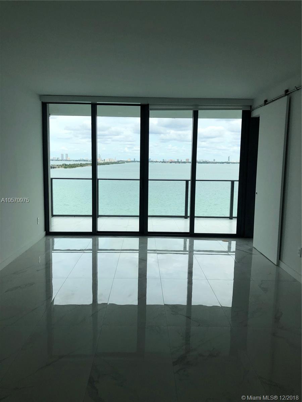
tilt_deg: -6.1
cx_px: 151
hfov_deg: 49.7
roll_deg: -0.2
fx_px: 326
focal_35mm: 28
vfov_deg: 63.4
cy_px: 201
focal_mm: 4
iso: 20
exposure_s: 1/623
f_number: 1.8
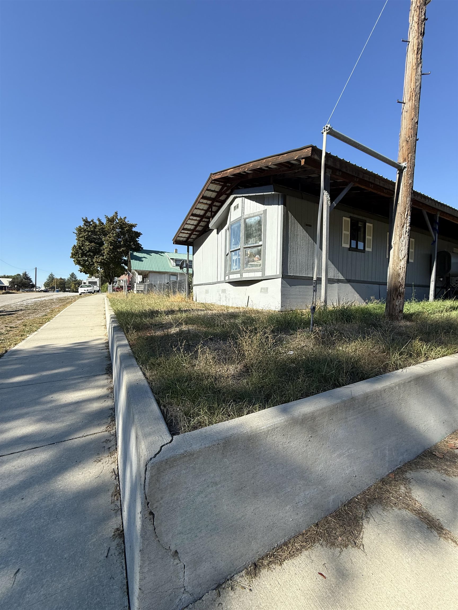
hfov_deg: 85.7
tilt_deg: +1.1
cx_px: 229
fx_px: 247
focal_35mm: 14
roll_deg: +1.0
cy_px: 305
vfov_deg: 102.1
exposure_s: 1/1068
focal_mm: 2.22
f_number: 2.2
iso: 50
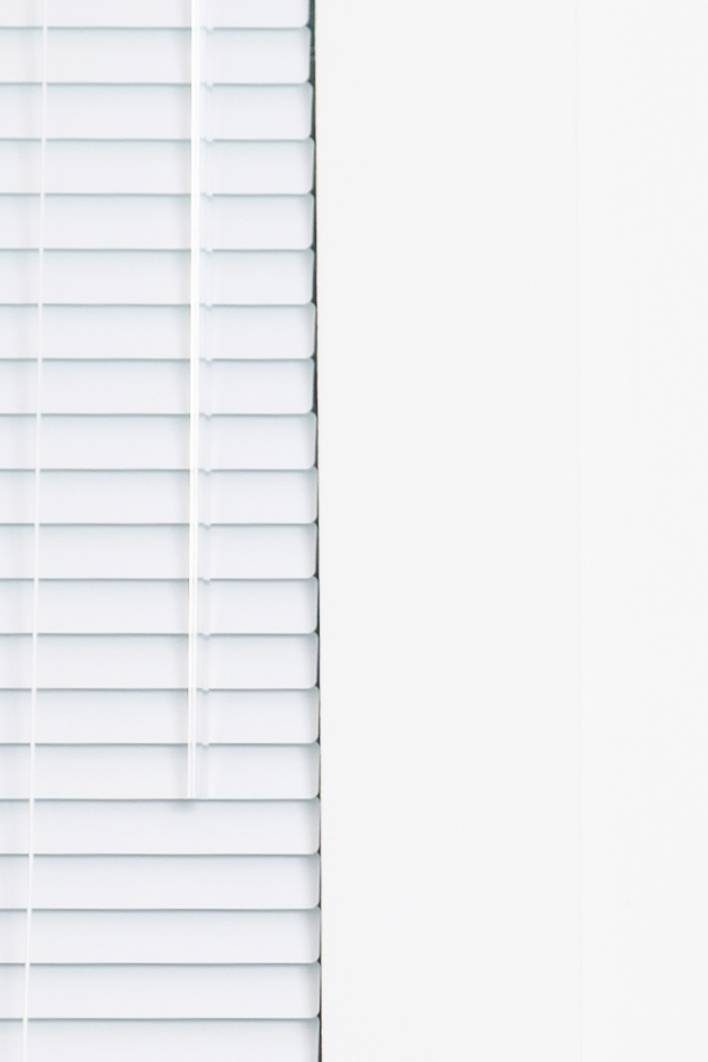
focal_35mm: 327
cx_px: 2092
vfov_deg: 6.2
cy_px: 1915
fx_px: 9642
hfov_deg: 4.1
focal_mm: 51
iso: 250
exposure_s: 1/125
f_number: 6.3
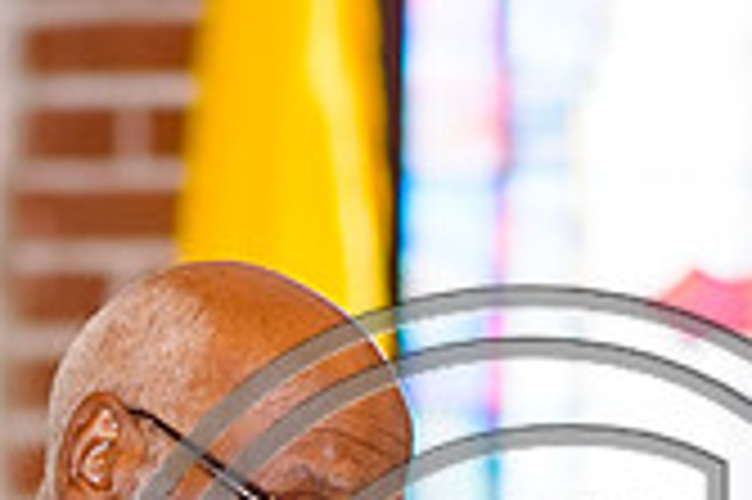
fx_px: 15275
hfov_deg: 2.8
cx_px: 22
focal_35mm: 732
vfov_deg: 1.9
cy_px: 842
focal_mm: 105
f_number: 1.4
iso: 100
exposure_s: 1/100
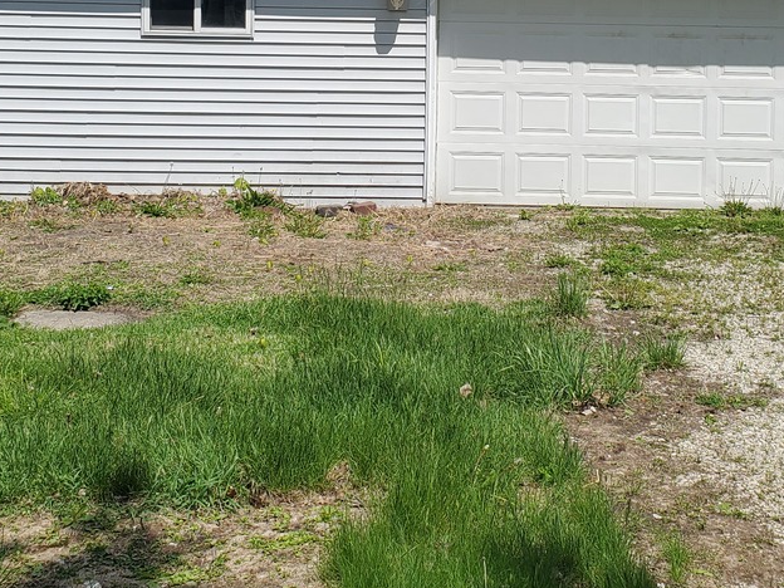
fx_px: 1359
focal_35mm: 60
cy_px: 35
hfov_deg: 32.1
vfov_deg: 23.6
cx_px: 485
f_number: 2.4
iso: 50
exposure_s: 1/2060
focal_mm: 4.3
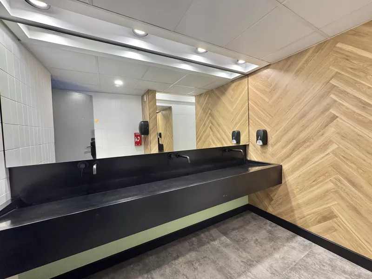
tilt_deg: -1.8
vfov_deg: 85.7
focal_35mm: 14
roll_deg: +2.0
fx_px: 150
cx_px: 186
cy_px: 140
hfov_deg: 102.1
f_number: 2.2
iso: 250
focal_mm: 2.22
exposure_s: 1/100
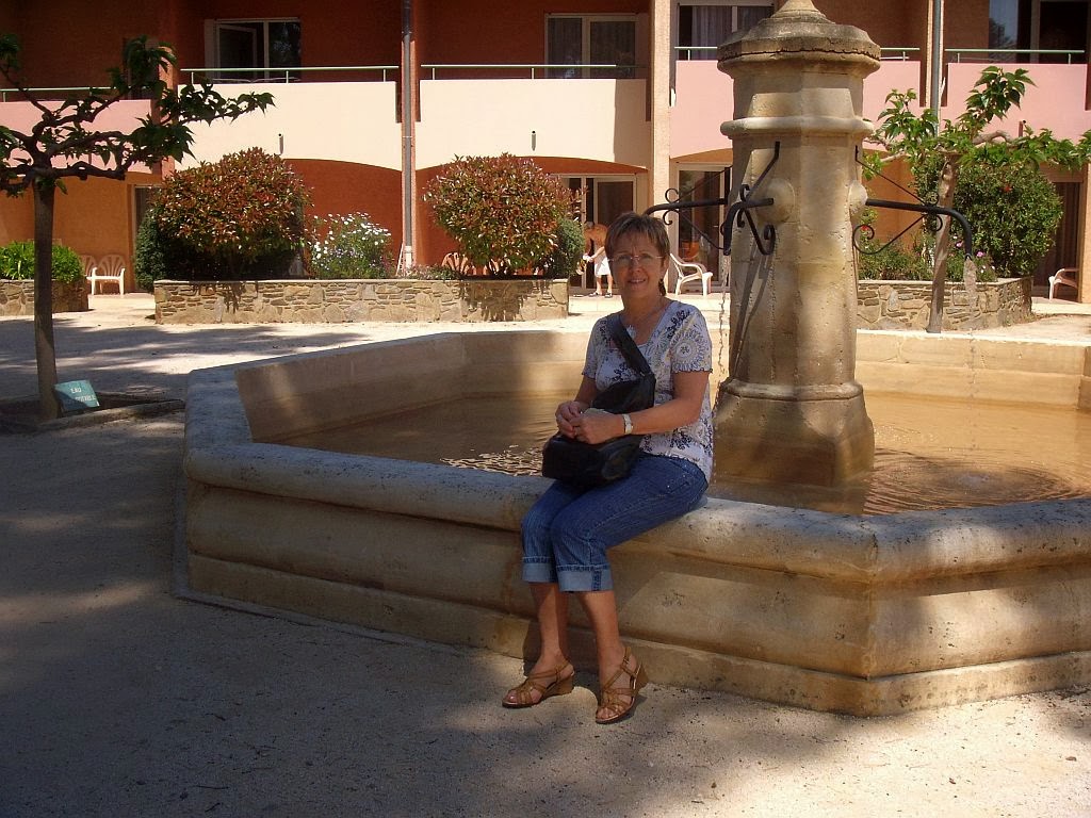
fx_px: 1198
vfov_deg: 37.7
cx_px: 546
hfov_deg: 49.0
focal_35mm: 38
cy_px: 409
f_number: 5.7
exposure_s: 1/455
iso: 64
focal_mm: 6.4
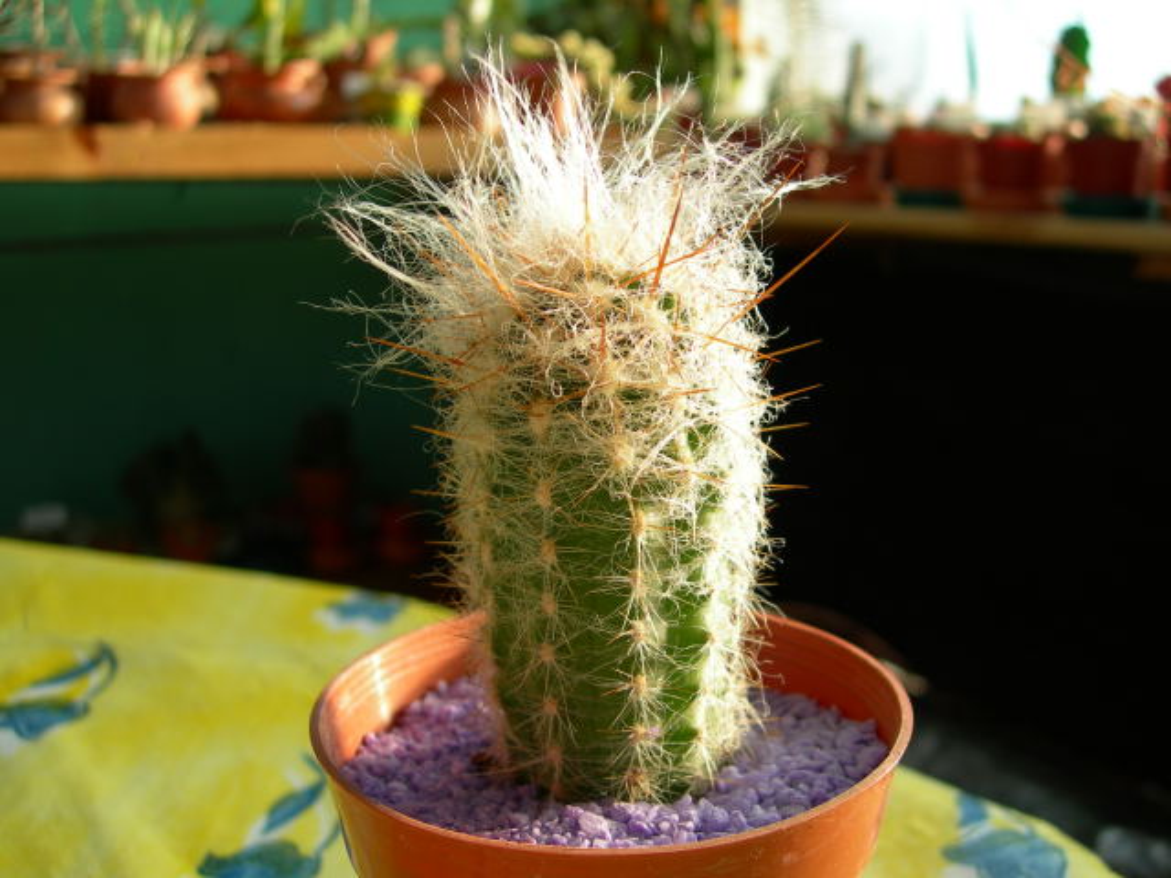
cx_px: 586
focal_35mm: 38
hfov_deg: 49.0
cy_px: 439
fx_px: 1285
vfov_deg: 37.7
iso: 50
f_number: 2.8
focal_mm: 7.8
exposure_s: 1/195
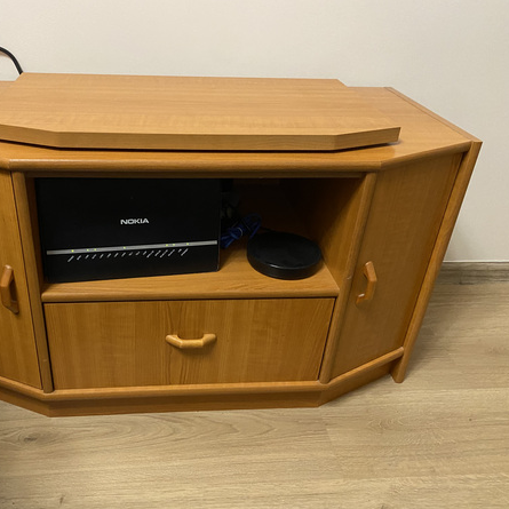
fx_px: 516
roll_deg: -2.2
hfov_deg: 51.9
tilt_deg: -31.2
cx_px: 189
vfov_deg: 52.5
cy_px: 255
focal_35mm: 31
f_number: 1.8
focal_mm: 4.25
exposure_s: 1/34
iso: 640
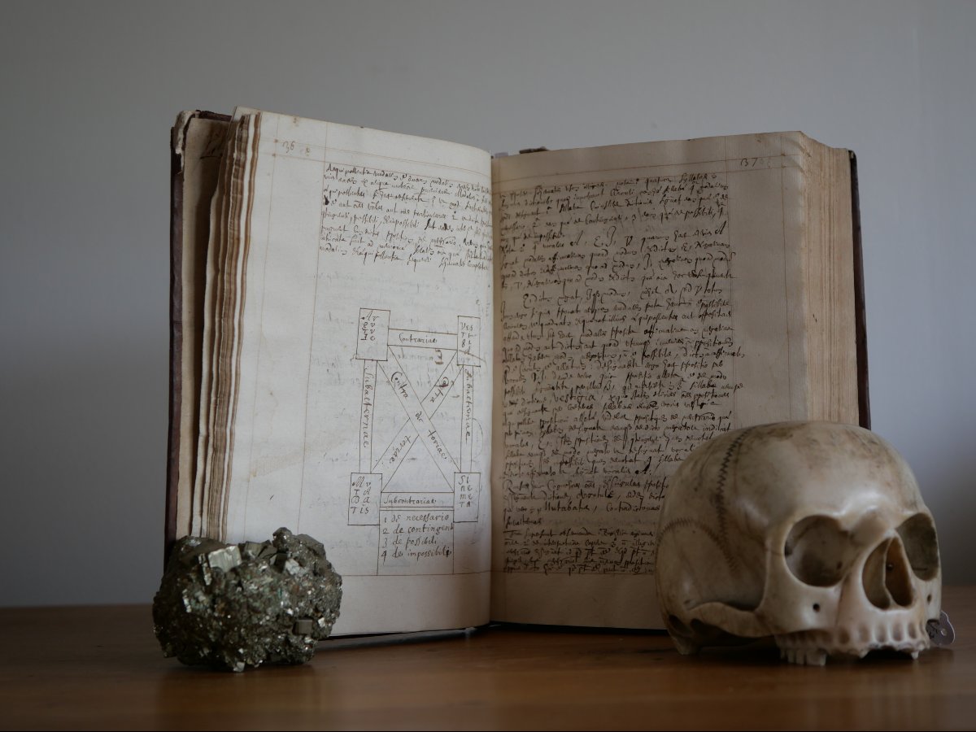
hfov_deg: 32.2
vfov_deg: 24.4
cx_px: 488
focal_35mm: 60
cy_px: 366
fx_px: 1692
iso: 200
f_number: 2.8
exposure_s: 1/80
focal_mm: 30
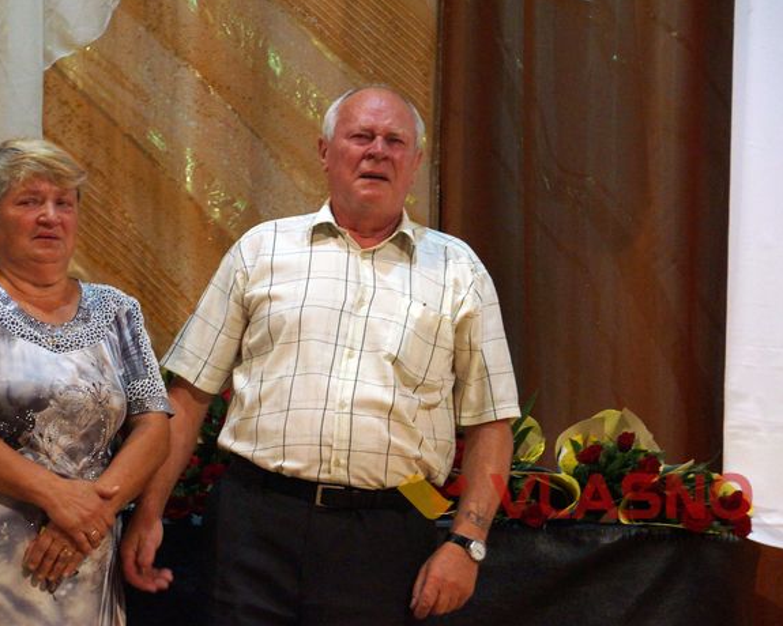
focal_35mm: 154
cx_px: 315
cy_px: 312
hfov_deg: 12.5
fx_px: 3569
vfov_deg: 10.0
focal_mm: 90
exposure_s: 1/160
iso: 3200
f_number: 5.6
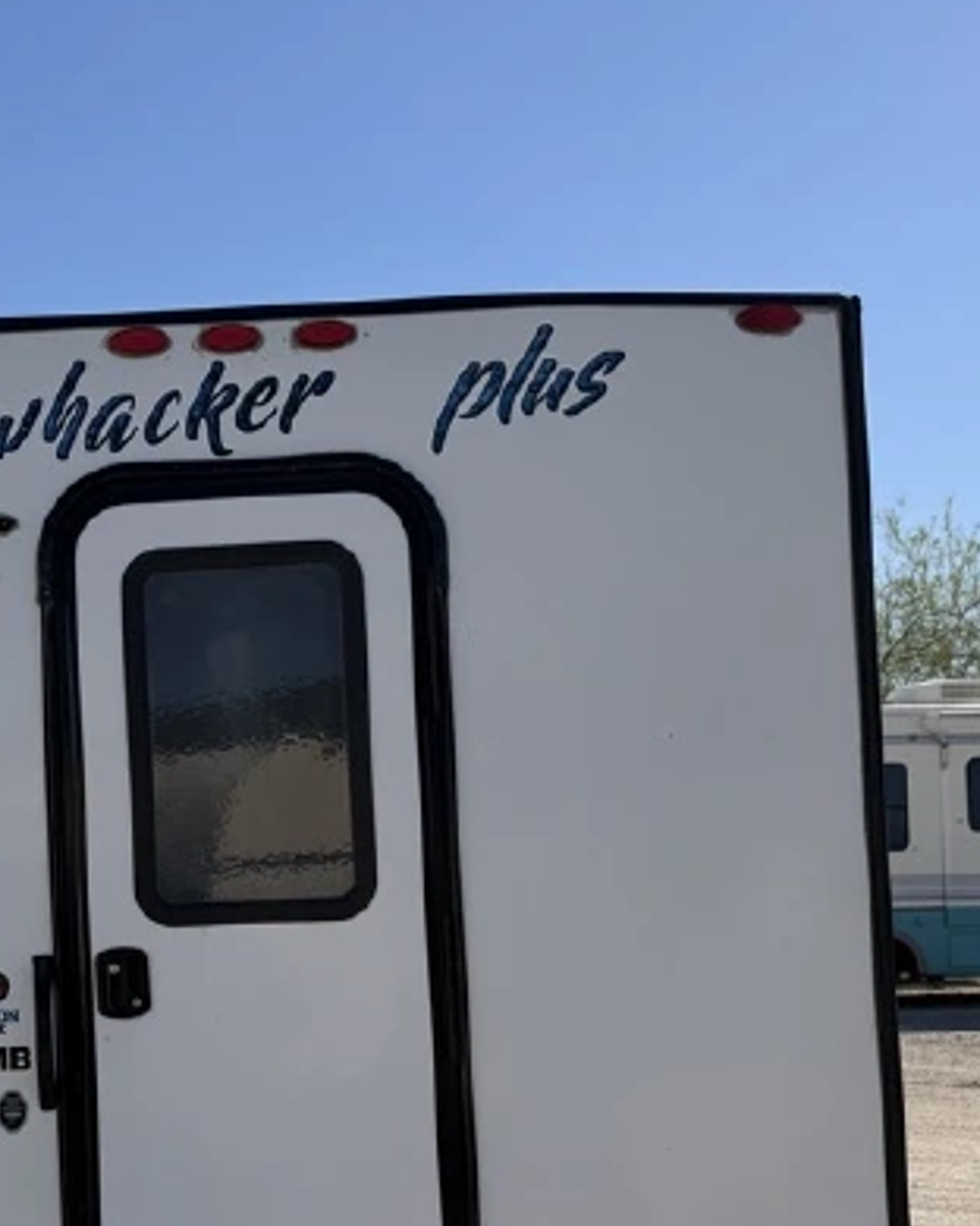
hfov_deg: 30.5
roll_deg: +2.0
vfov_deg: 38.2
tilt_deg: +1.4
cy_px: 849
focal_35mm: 48
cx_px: 160
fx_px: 1740
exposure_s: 1/5319
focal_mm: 6.76
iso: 80
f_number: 1.78
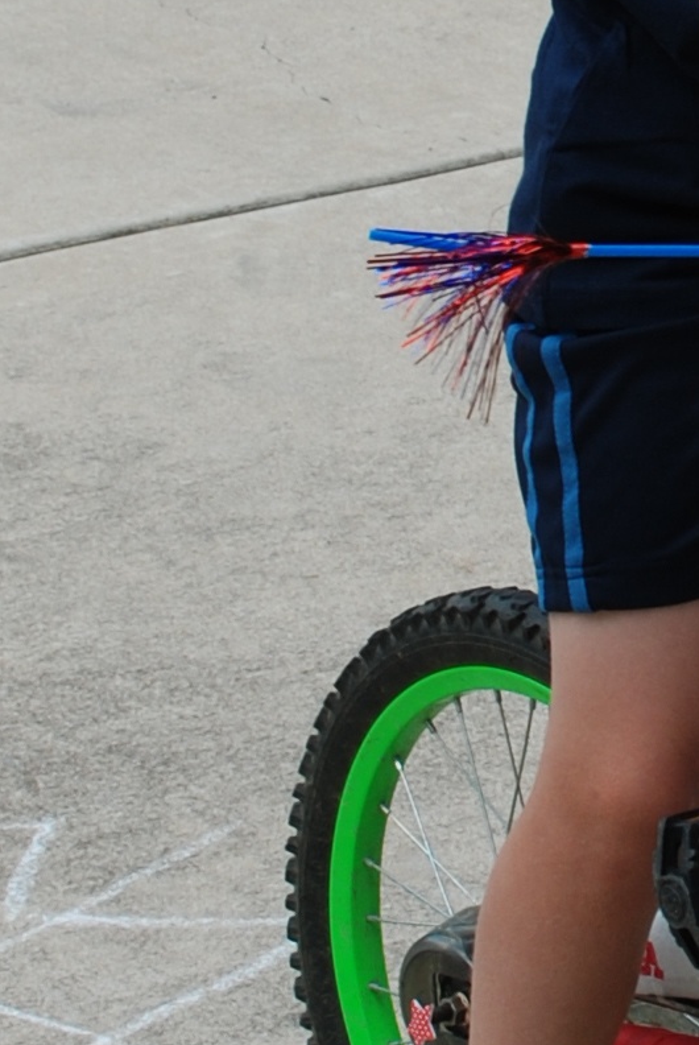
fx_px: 5112
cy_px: 298
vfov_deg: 11.6
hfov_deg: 7.7
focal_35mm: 176
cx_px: 905
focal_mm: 24
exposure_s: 1/160
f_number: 6.3
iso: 100
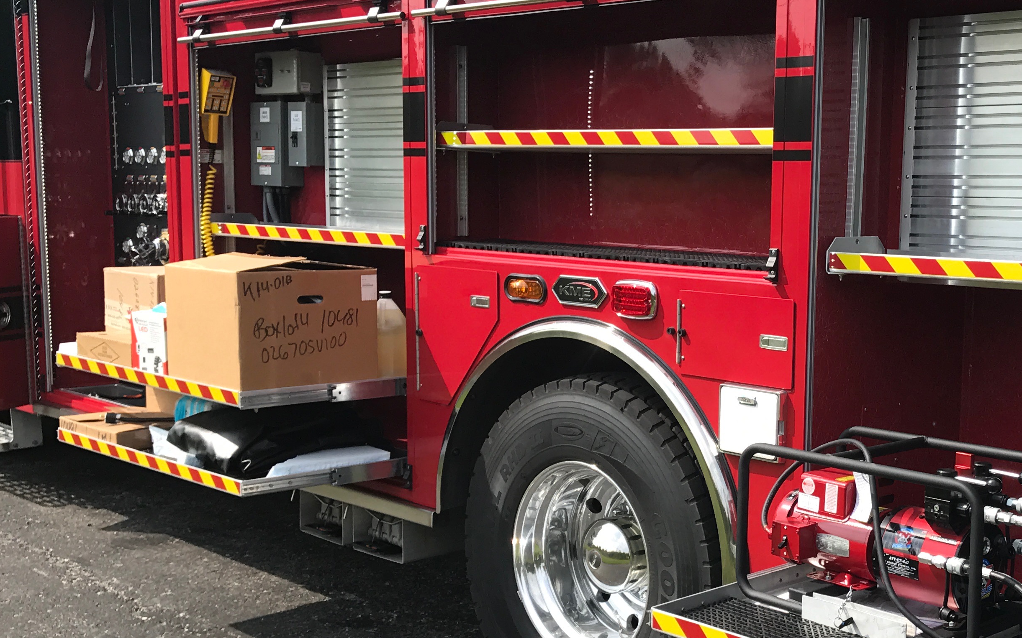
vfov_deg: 26.3
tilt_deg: -4.1
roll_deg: -2.6
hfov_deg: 40.0
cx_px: 758
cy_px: 383
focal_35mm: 49
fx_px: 1365
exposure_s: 1/1088
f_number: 1.8
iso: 20
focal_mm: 3.99
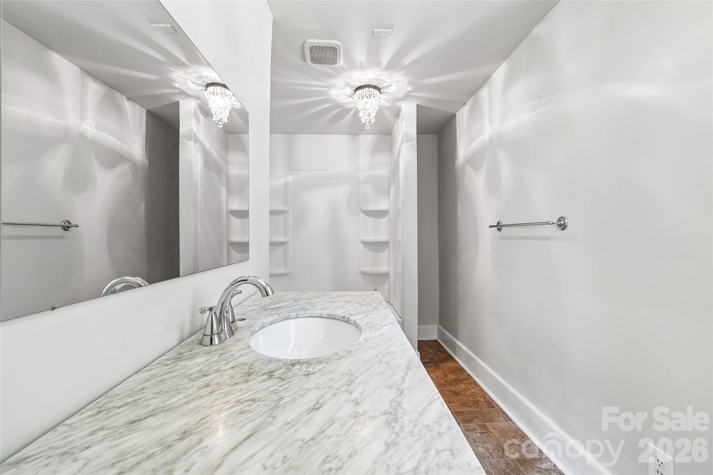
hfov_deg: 100.4
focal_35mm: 15
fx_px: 297
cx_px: 356
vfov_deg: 77.3
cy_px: 238
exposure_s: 1/3.33
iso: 400
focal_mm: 10
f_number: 8
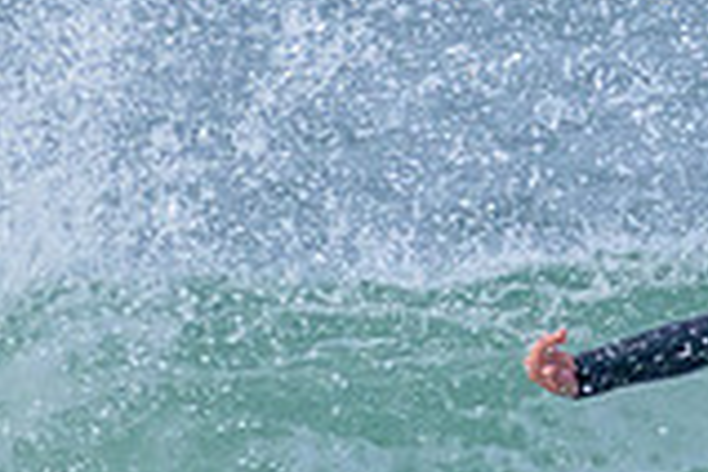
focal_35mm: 4015
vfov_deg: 0.3
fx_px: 78955
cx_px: 1332
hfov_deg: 0.5
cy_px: 550
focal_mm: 800
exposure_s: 1/2000
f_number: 11
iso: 1400
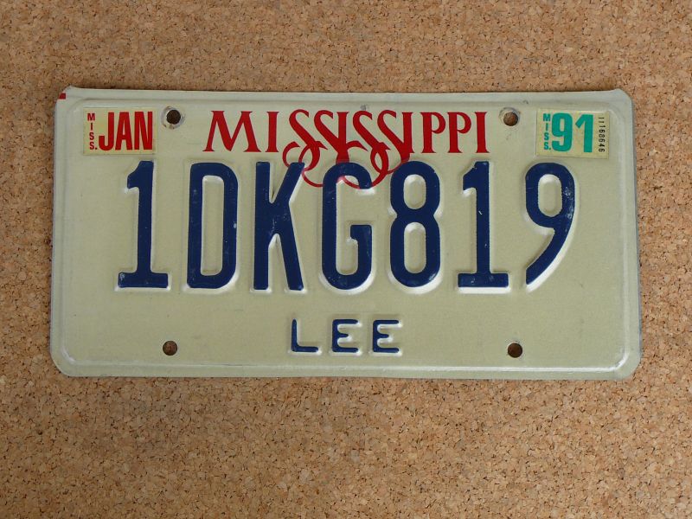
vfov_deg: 29.7
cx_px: 346
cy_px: 260
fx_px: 980
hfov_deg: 38.9
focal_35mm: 49
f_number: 3.4
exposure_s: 1/60
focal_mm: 7.3
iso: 80
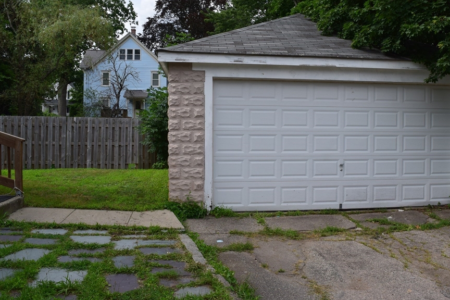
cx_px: 255
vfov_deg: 41.0
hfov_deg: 58.5
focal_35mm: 32
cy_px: 124
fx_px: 400
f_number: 11
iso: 400
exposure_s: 1/400
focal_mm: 18
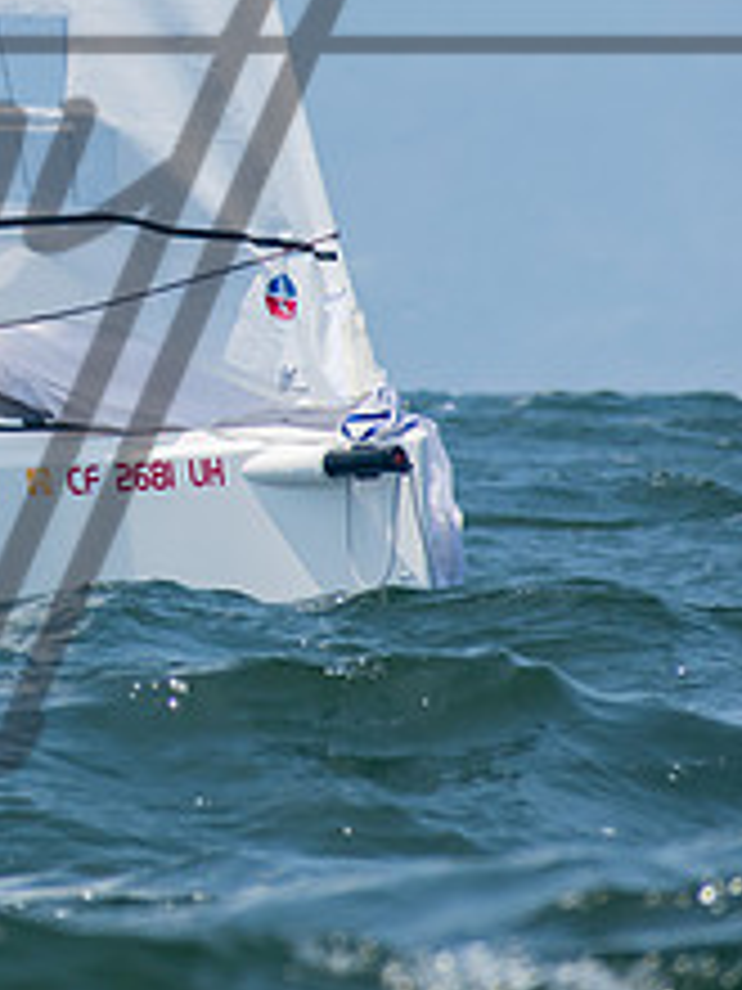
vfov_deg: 2.8
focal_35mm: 704
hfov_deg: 2.1
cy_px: 151
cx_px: -283
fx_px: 20120
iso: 400
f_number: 8
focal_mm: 185
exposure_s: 1/1250
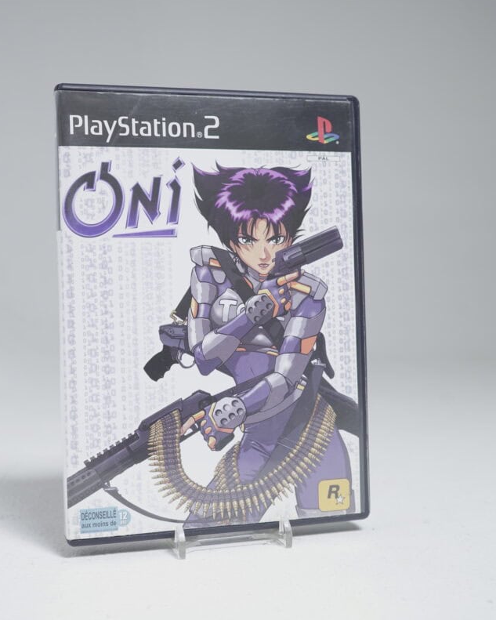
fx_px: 862
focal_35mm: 47
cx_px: 215
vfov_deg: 39.5
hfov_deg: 32.1
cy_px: 308
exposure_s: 1/25
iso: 640
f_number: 5.6
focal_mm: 33
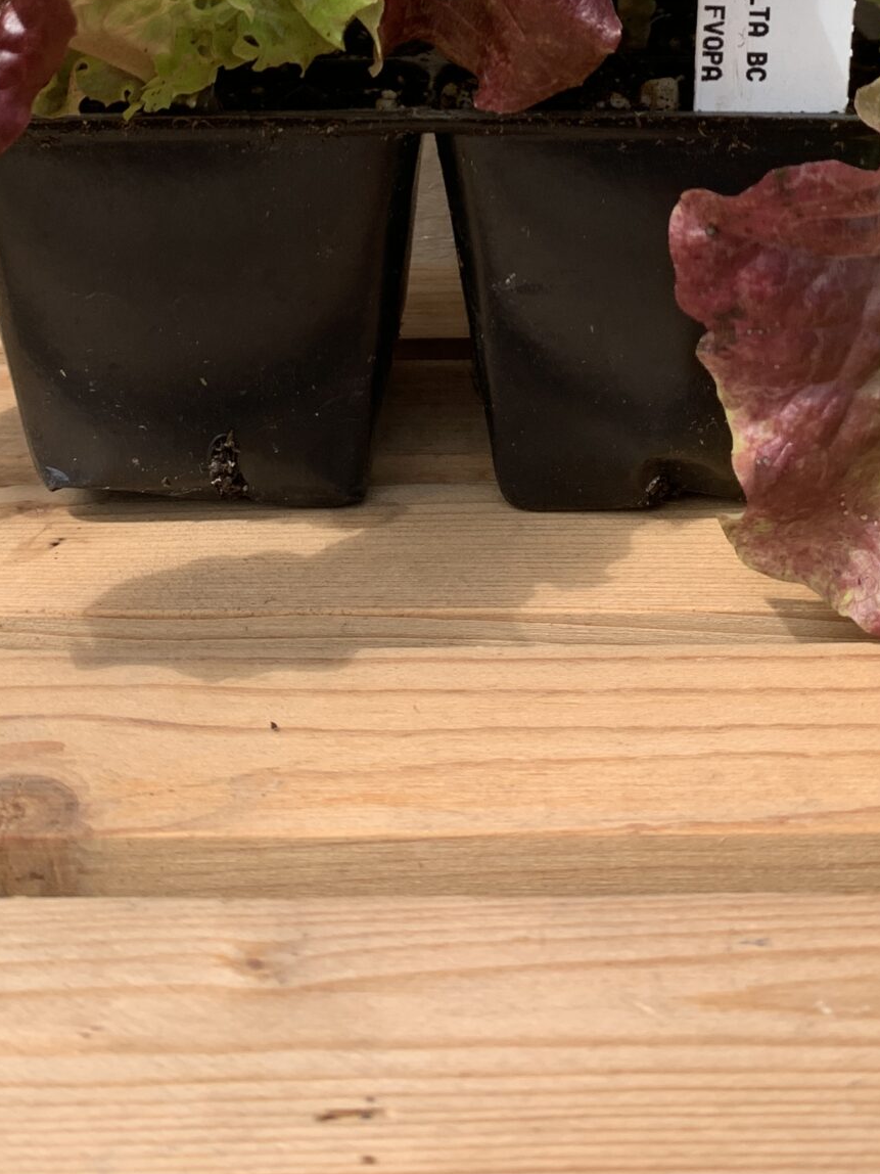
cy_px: -109
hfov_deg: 25.2
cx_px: 518
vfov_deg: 29.9
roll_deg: +0.3
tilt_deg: -7.9
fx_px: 1966
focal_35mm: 58
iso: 25
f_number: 1.8
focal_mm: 4.25
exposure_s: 1/1718
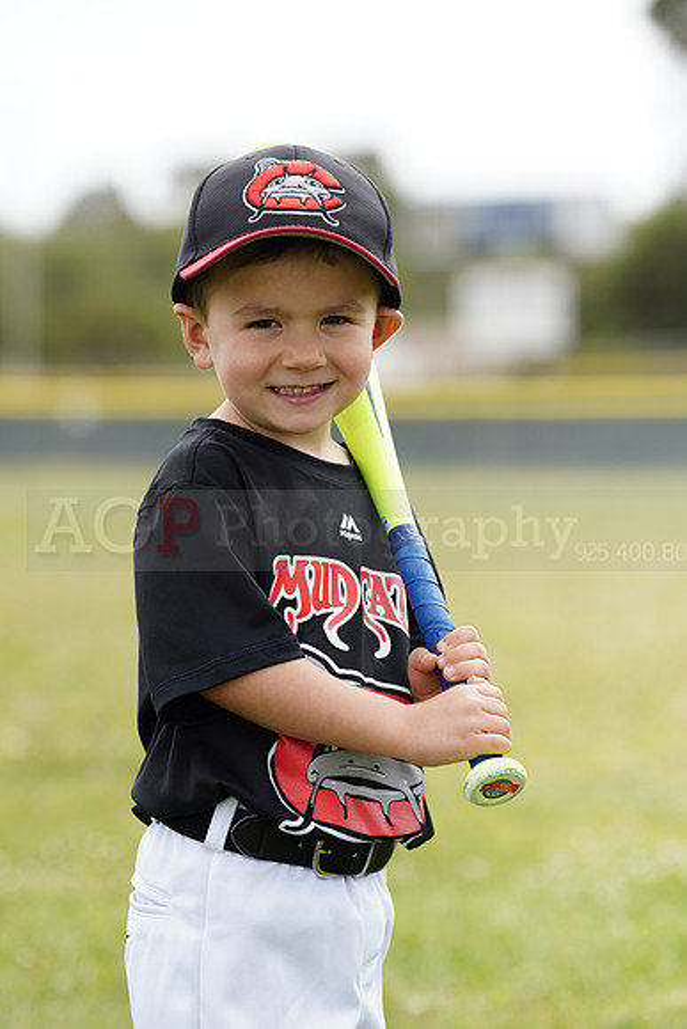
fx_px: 5721
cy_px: 514
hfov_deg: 6.9
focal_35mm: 200
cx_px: 344
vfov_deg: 10.3
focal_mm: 200
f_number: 5.6
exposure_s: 1/250
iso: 100
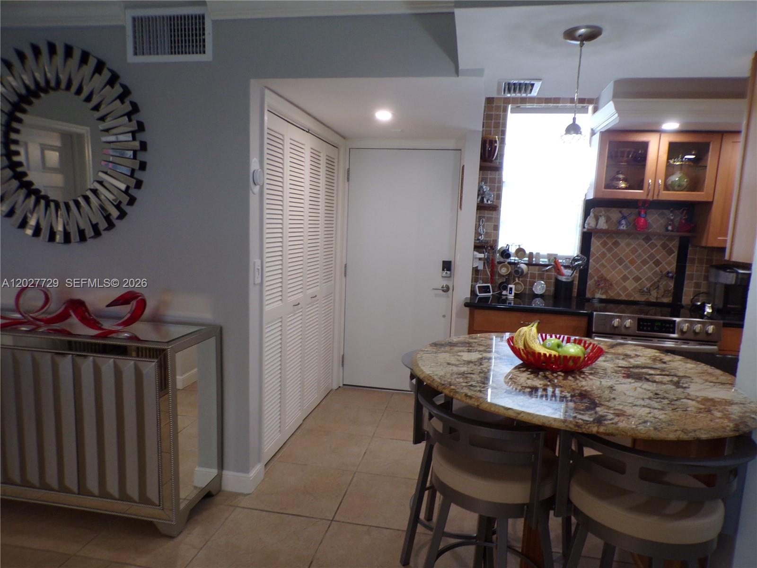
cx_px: 378
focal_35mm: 24
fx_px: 525
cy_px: 284
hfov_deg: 71.6
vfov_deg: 56.8
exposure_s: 1/34
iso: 124
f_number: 3
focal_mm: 4.3
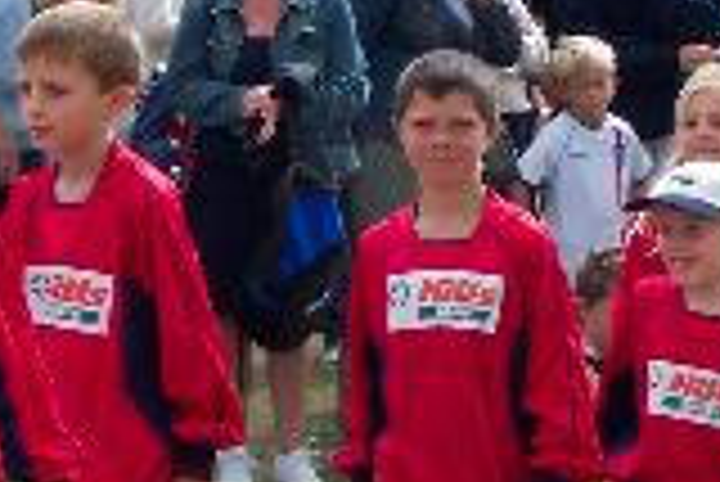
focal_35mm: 323
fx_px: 6466
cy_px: 189
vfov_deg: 4.3
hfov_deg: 6.4
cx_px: 135
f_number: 4
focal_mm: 16.4
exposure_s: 1/500
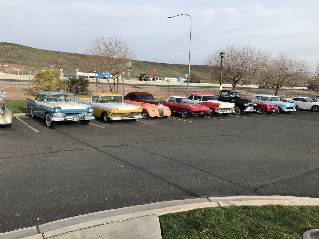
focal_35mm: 28
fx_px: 258
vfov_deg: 49.7
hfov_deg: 63.4
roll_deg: -1.9
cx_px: 160
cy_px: 120
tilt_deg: -7.5
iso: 20
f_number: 1.8
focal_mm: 3.99
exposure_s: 1/1389
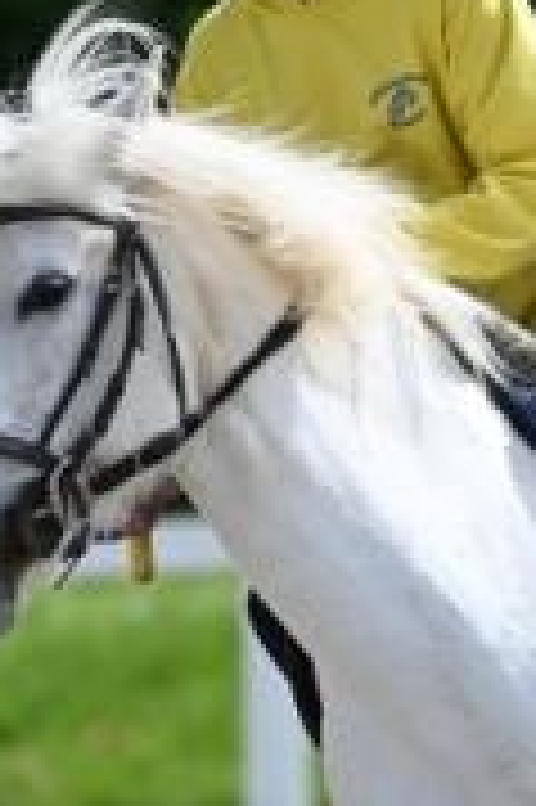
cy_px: 612
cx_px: 642
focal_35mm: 873
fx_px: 19533
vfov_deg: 2.4
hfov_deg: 1.6
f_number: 5
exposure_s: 1/1250
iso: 220
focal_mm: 260
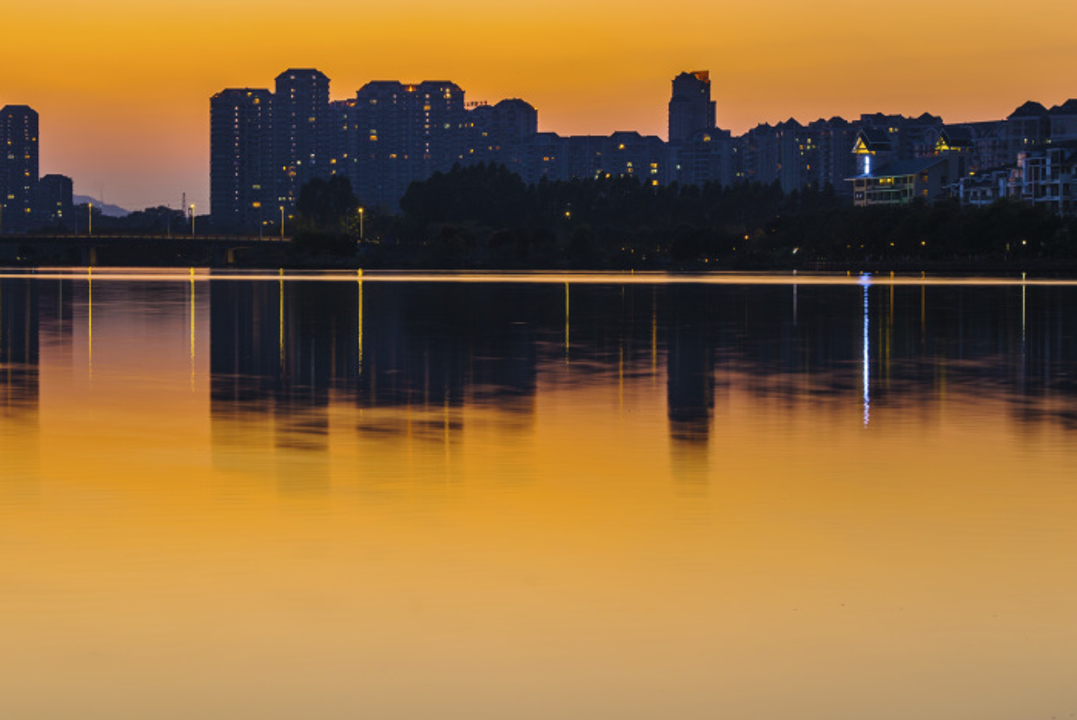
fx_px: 2544
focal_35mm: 85
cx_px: 434
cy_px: 307
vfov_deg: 16.1
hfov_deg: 23.9
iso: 100
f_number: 8
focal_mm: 58
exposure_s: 5
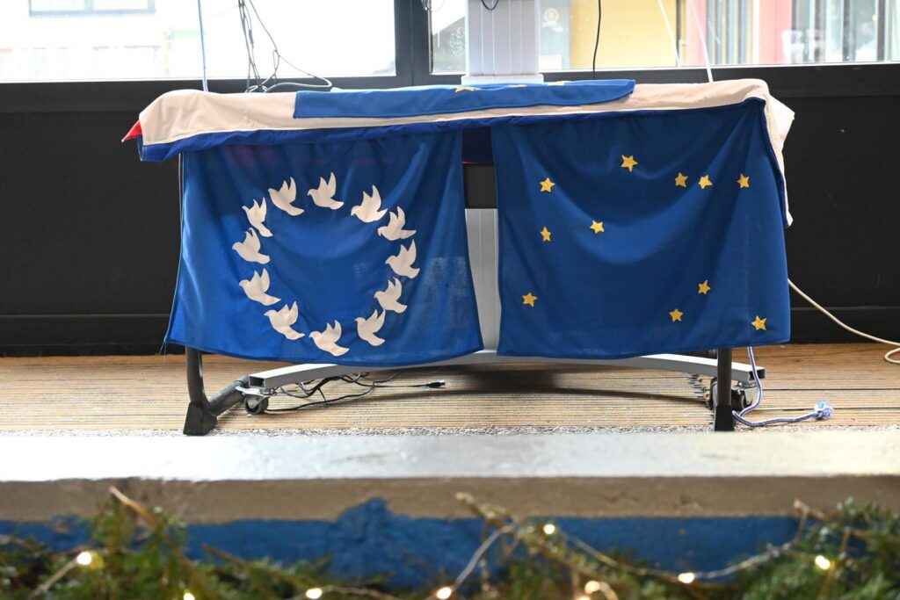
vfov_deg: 23.2
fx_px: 1463
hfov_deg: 34.2
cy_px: 300
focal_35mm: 58
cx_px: 450
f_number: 5.6
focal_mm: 39
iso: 5000
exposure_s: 1/60
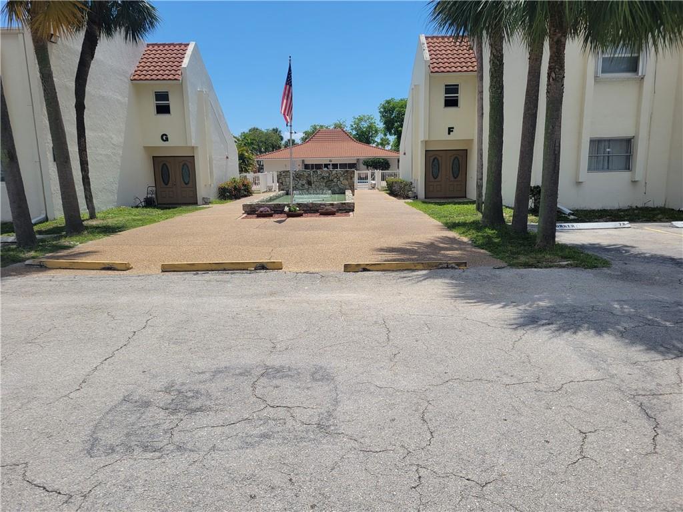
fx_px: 513
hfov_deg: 67.3
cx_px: 342
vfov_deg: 53.1
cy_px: 256
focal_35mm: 26
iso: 40
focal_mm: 5.4
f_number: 1.8
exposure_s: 1/3493
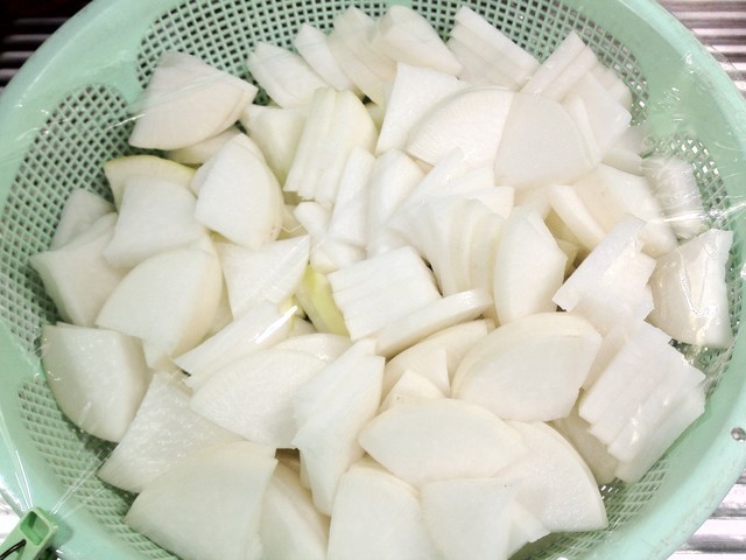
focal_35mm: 35
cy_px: 280
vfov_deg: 40.7
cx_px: 373
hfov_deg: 52.6
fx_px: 754
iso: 80
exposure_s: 1/20
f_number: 2.4
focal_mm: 4.28
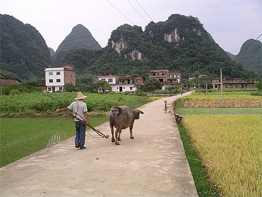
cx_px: 131
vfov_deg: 32.2
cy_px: 98
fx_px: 341
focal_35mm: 45
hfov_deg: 42.1
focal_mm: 9.3
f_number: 4.3
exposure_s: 1/285
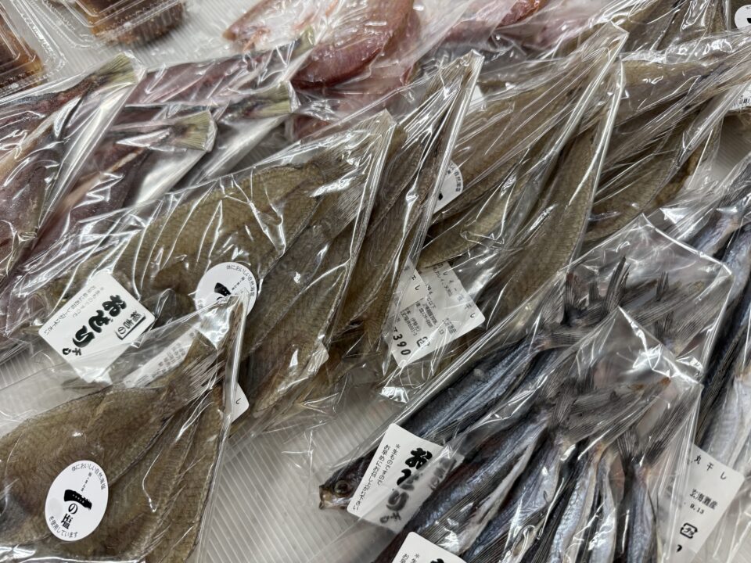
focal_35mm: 24
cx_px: 376
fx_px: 521
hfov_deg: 71.6
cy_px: 282
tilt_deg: -62.7
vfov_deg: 56.8
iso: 160
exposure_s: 1/120
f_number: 1.78
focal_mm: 6.76
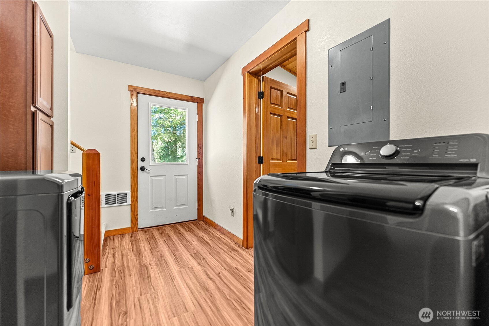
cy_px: 163
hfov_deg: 104.2
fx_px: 190
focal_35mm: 14
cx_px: 244
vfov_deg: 81.3
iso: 250
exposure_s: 1/5
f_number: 3.2
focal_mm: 14
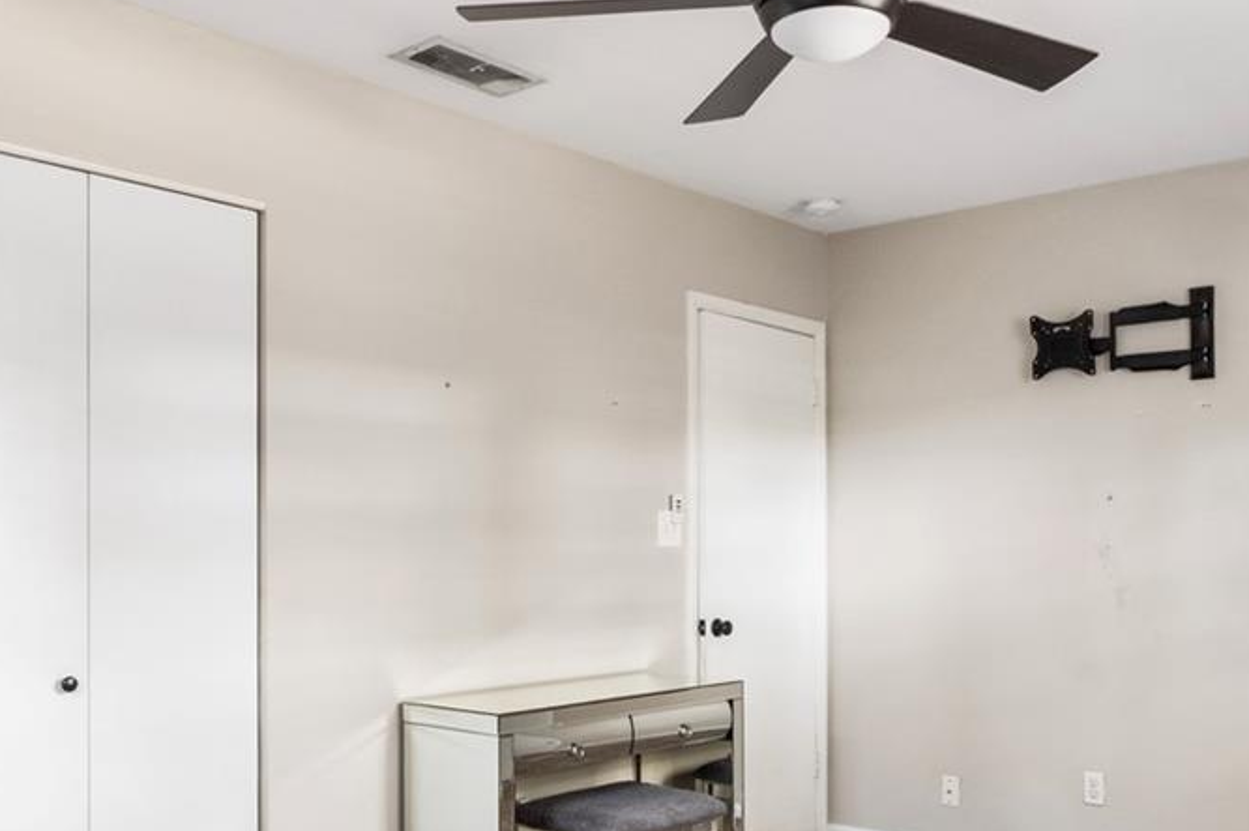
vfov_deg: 36.5
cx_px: 618
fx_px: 1248
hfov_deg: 53.2
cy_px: 548
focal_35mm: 36
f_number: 13
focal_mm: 10
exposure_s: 1.3
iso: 320
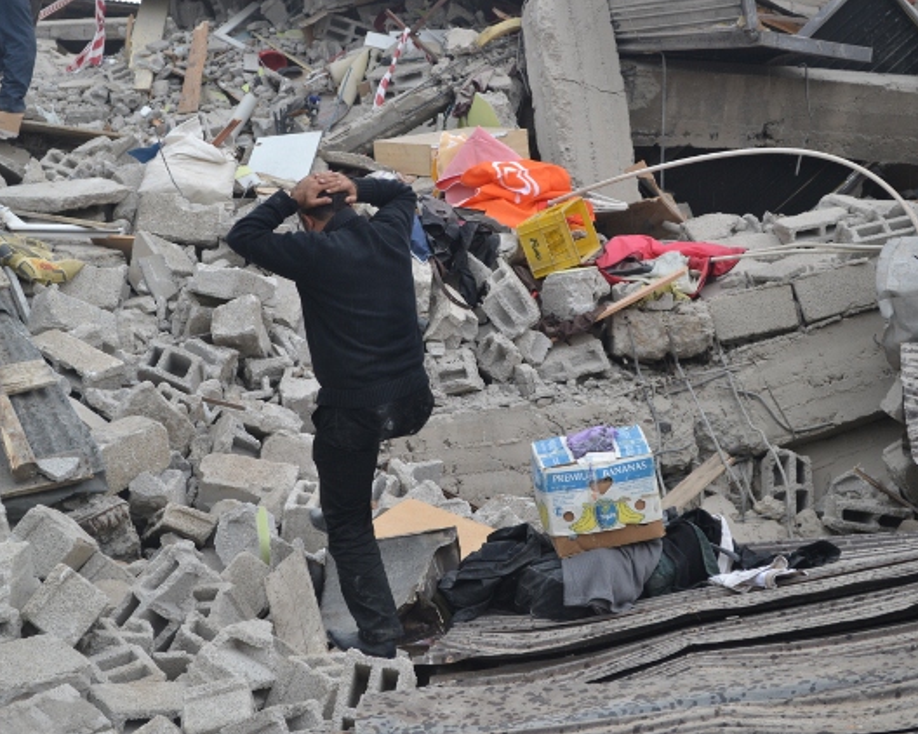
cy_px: 366
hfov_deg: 23.3
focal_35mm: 82
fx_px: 2227
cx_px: 405
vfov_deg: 18.7
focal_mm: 48
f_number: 5.6
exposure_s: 1/125
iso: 250
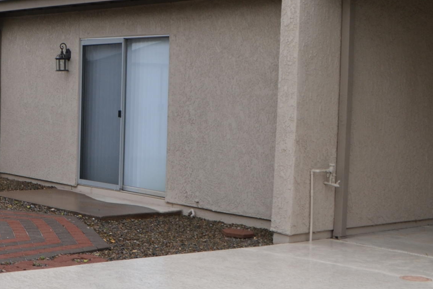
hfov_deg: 26.3
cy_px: 128
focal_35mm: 71
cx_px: -43
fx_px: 854
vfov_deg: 19.2
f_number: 5.6
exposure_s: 1/125
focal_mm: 18
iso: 200
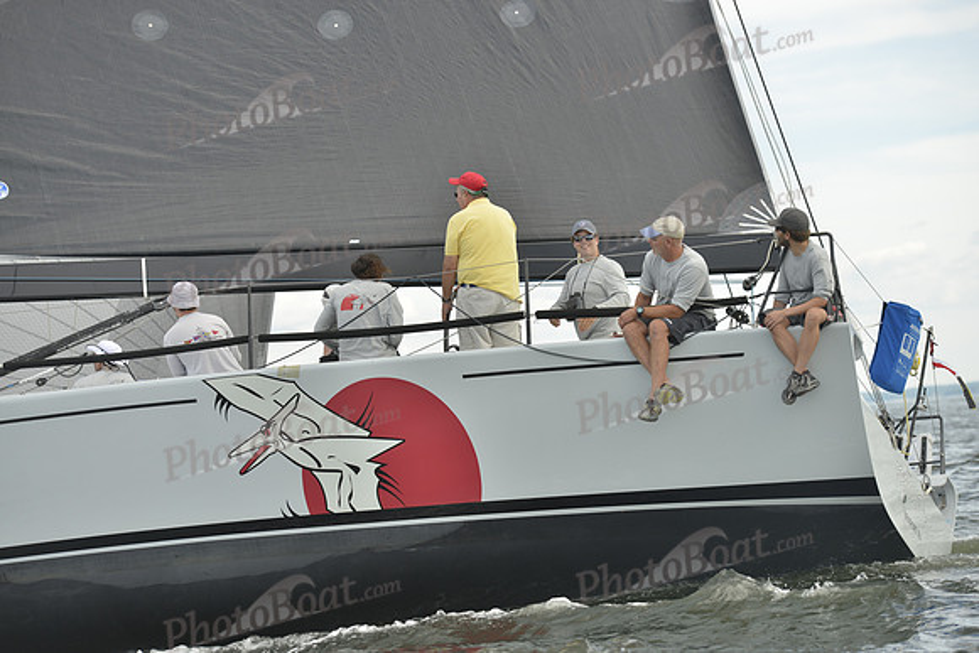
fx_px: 3155
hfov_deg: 17.6
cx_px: 490
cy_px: 326
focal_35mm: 116
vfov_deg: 11.8
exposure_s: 1/1000
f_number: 4.5
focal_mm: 116
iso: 200
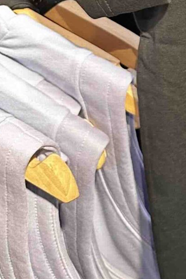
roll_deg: -5.1
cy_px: -30
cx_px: 412
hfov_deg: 11.3
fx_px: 814
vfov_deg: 18.7
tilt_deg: -27.8
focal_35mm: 105
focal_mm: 6.86
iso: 160
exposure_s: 1/50
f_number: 1.78
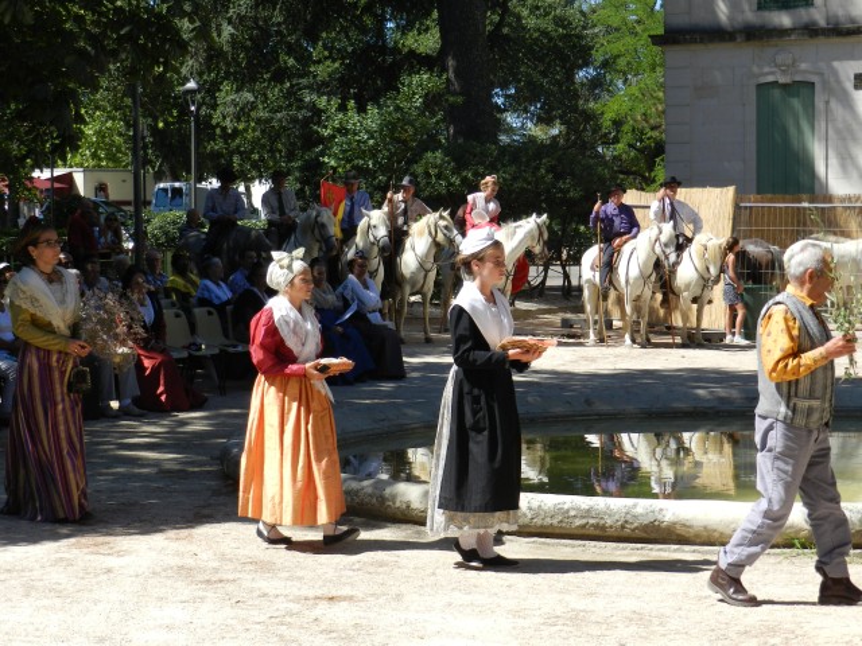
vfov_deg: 17.6
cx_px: 431
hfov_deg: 23.3
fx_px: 2092
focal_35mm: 84
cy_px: 323
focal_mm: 14.9
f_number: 4.4
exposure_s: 1/800
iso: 160
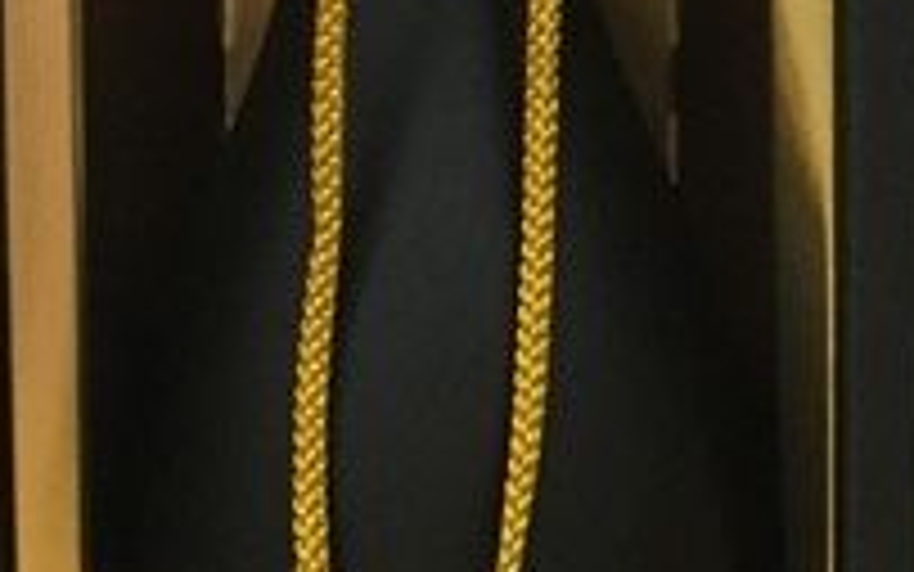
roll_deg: +0.2
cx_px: 430
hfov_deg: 15.8
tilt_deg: -10.5
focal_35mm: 132
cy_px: 245
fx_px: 3289
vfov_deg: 9.9
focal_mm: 3.3
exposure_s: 1/30
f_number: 2.4
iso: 125
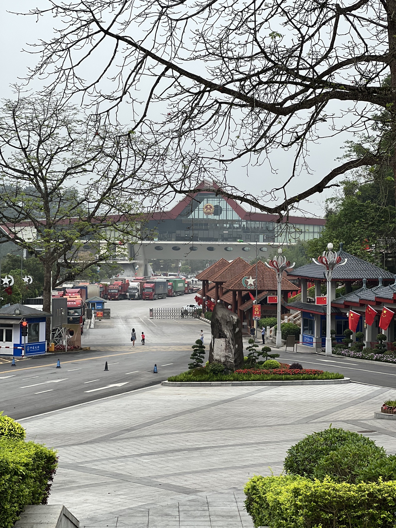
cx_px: 198
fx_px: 1174
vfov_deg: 25.3
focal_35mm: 77
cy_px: 264
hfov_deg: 19.1
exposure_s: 1/216
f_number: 2.8
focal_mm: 9
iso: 32
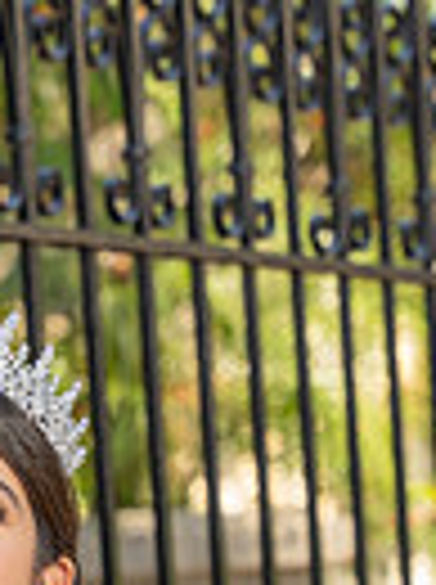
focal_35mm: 233
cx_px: -85
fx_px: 3926
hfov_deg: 6.3
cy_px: 832
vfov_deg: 8.4
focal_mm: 70
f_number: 4.5
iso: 125
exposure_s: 1/200
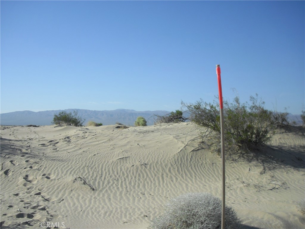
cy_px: 114
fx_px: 335
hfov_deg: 49.0
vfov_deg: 37.7
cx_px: 152
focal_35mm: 38
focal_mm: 6.2
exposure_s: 1/320
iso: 100
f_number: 8
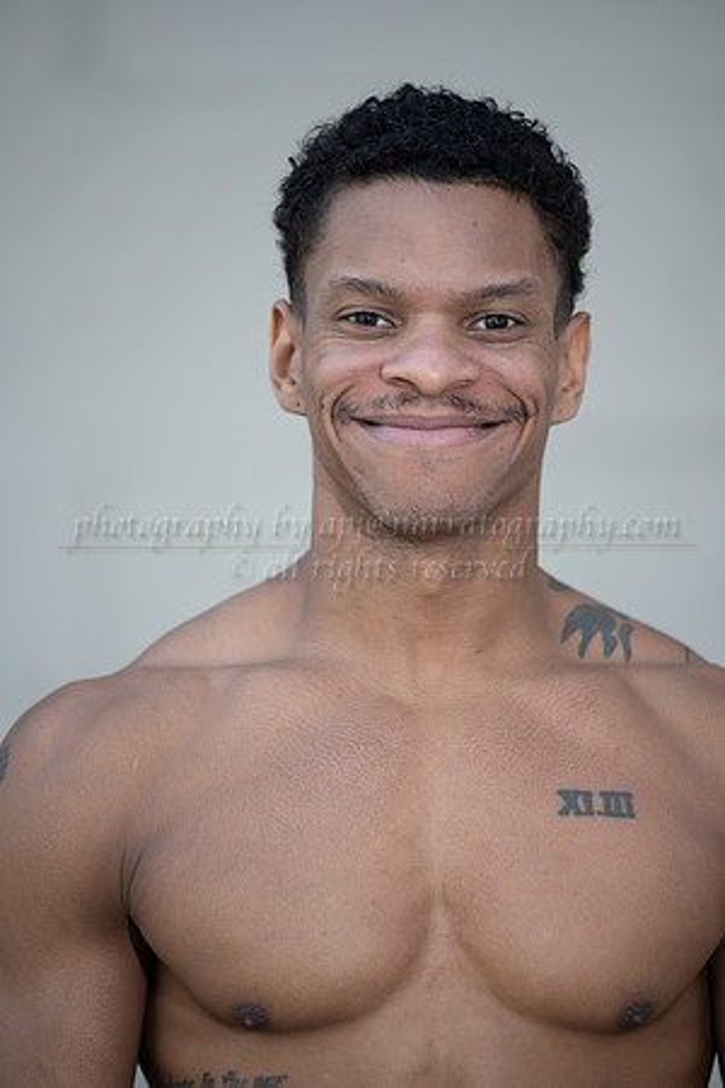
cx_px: 362
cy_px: 544
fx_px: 6041
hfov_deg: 6.9
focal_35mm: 200
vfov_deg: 10.3
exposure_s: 1/800
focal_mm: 200
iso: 200
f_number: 2.8
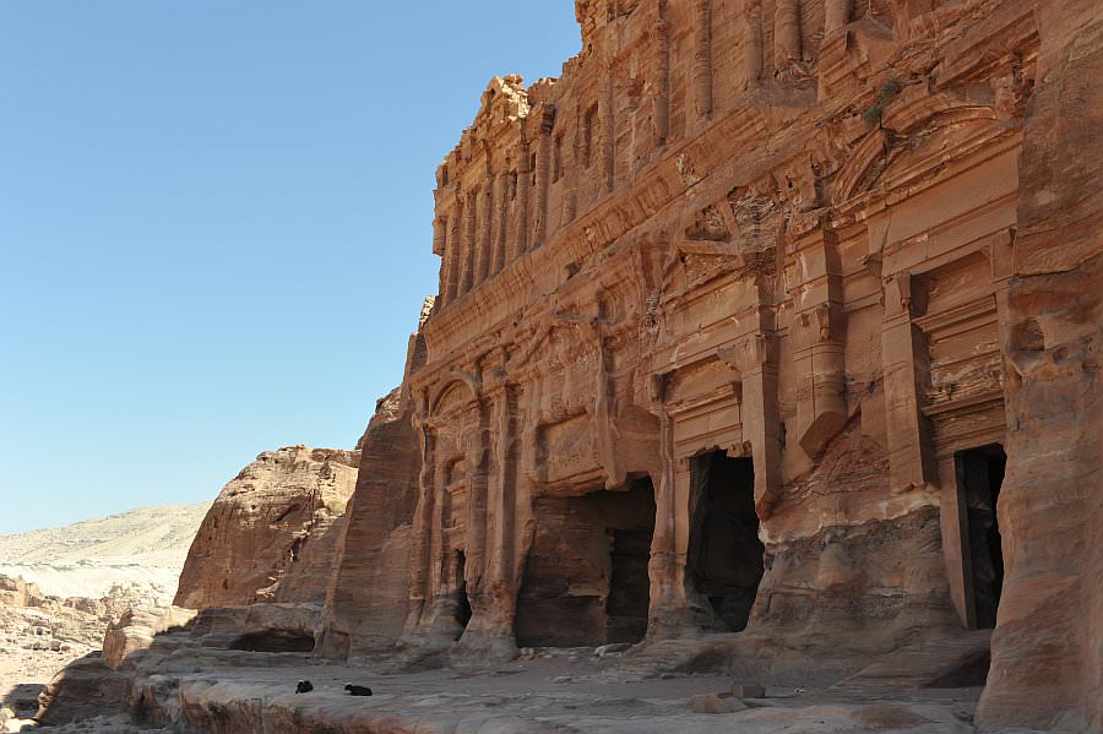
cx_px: 552
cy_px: 367
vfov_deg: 38.8
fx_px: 1041
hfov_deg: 55.8
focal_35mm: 34
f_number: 8
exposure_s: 1/250
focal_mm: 34
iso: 200
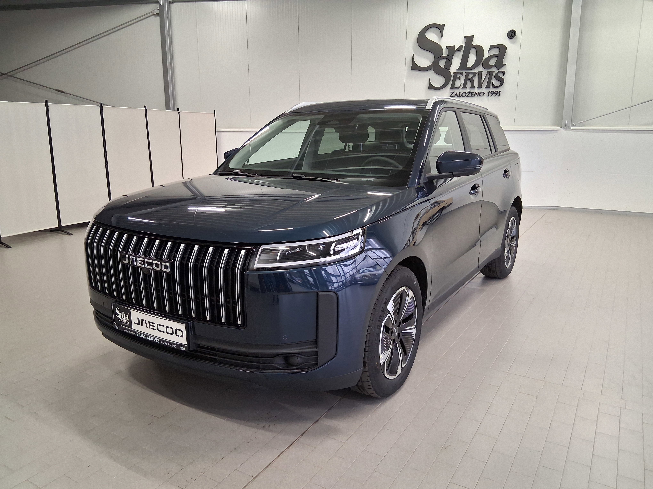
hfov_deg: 67.3
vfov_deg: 53.1
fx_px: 490
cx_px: 326
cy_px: 244
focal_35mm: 26
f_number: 1.8
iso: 400
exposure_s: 1/100
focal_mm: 3.98
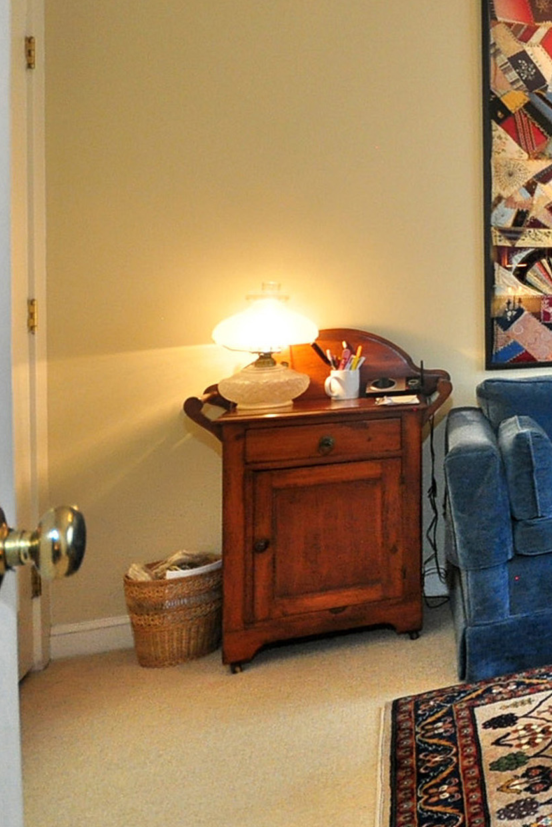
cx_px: 889
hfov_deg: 25.1
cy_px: 260
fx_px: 804
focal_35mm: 35
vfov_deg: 53.1
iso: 1000
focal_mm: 10
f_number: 4
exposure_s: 1/50
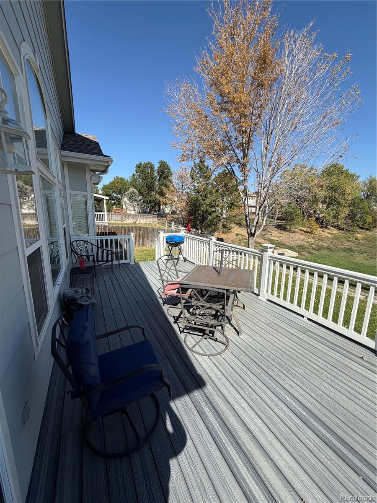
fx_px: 203
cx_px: 188
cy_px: 252
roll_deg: -0.9
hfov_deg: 85.7
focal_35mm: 14
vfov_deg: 102.1
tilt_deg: -10.8
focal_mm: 2.22
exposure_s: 1/770
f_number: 2.2
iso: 25
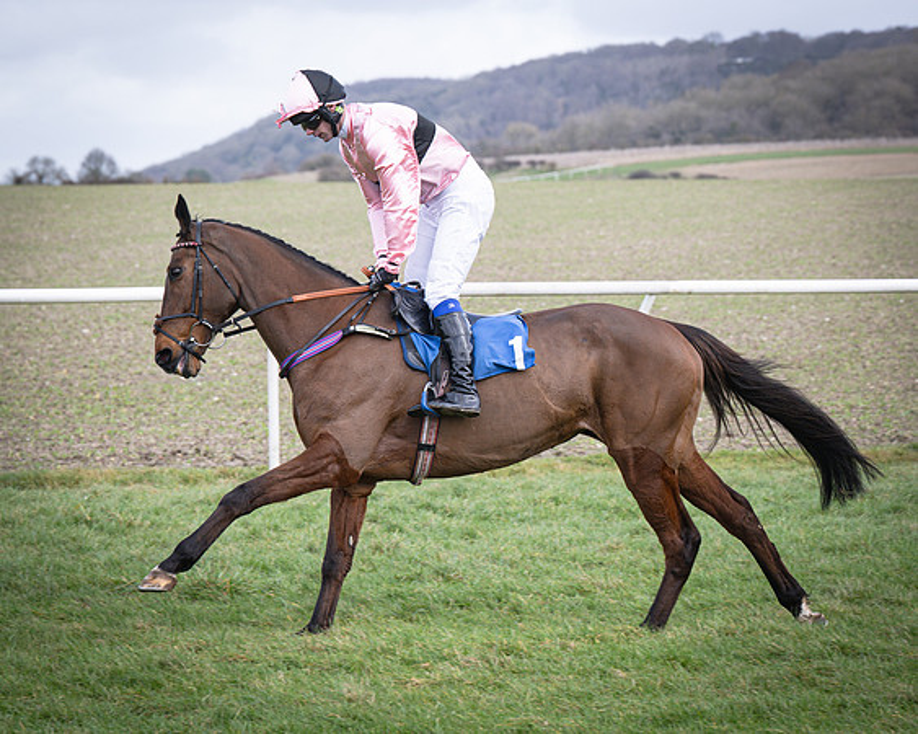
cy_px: 352
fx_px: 4324
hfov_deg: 12.1
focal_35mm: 159
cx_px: 401
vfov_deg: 9.7
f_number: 4
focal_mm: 86
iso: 200
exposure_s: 1/640
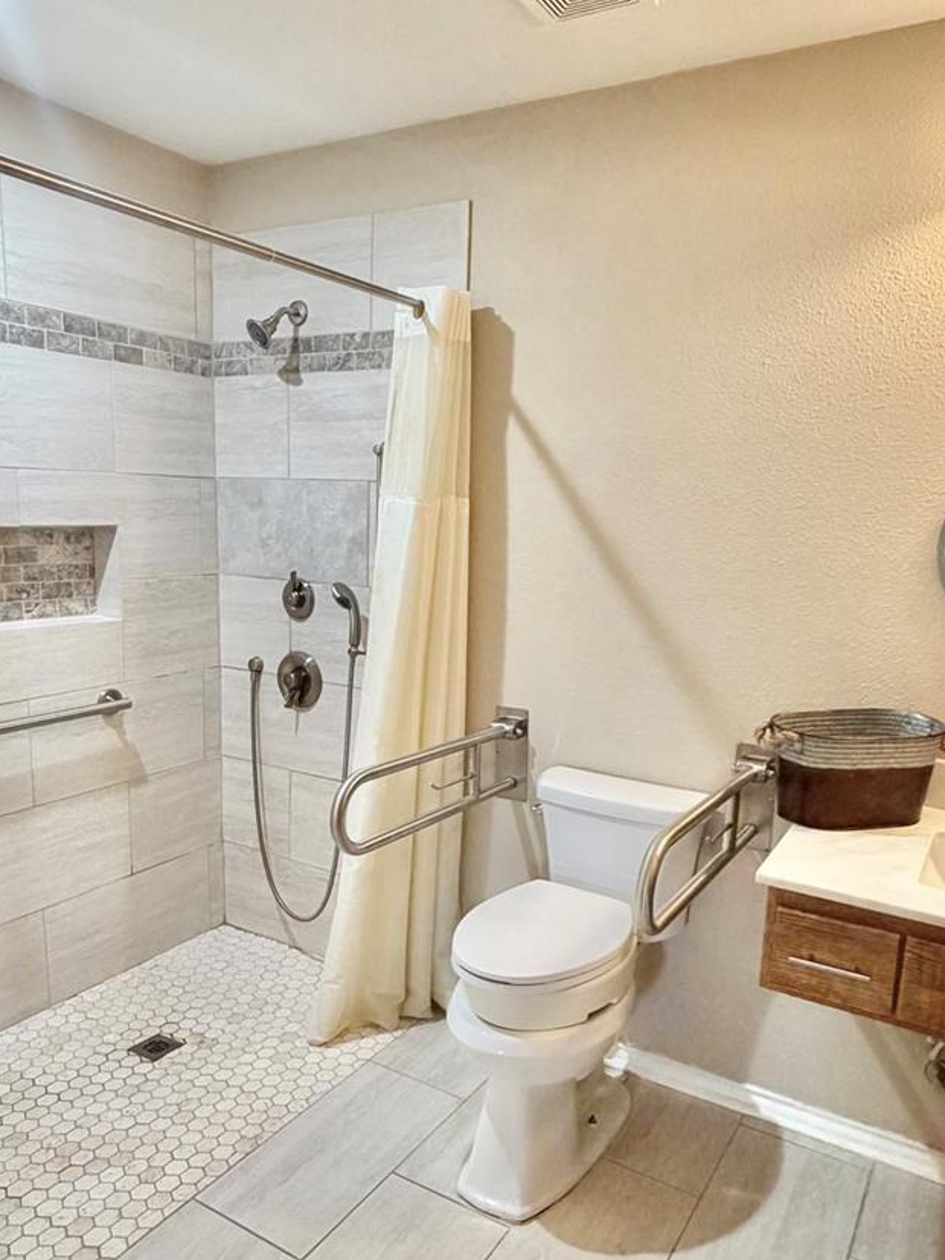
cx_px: 482
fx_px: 947
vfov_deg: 67.2
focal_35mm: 26
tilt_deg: -11.4
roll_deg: -2.8
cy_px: 690
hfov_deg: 53.0
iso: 200
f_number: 2.2
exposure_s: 1/60
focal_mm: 2.22
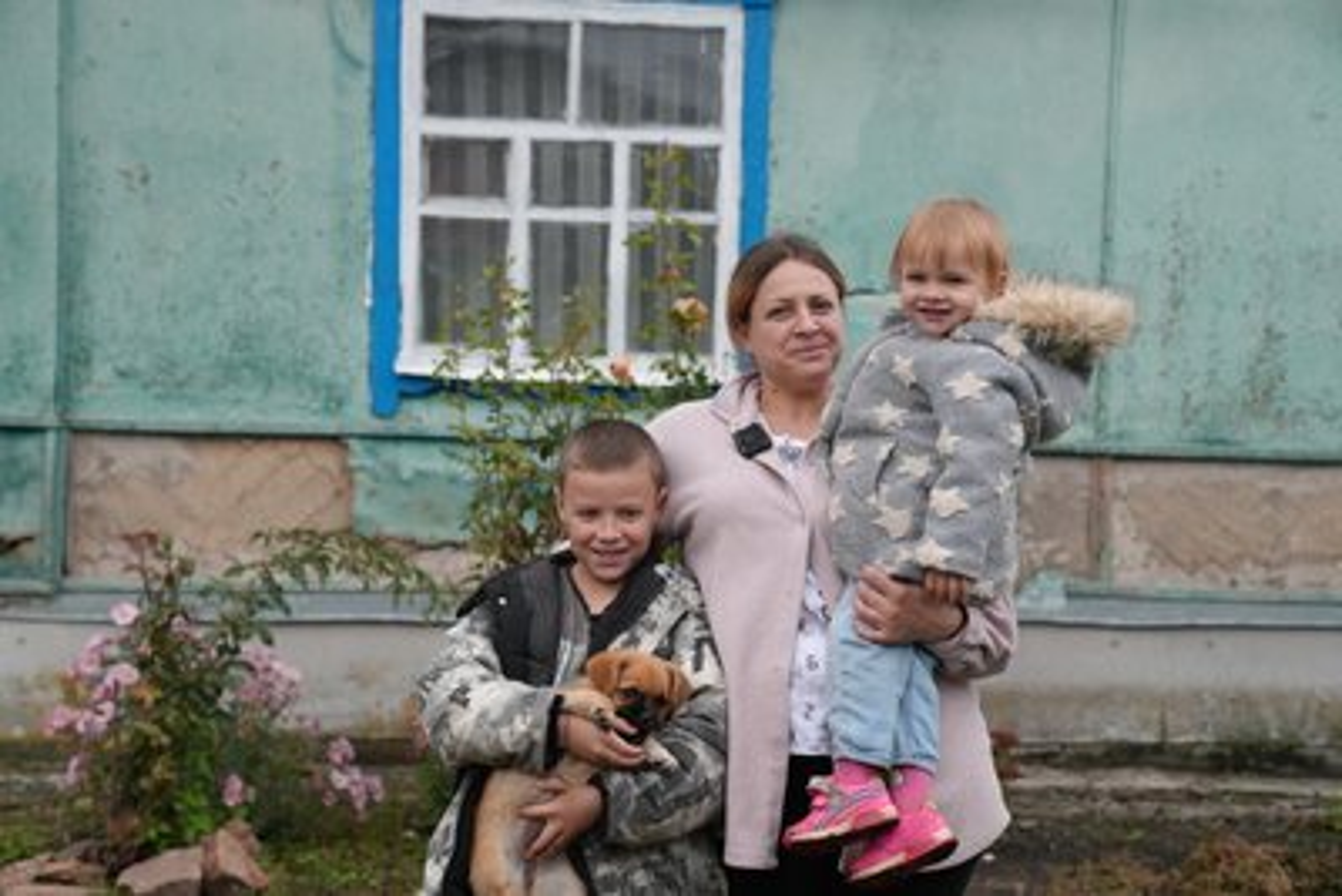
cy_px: 448
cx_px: 671
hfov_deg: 33.4
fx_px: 2237
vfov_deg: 22.6
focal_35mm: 60
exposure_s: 1/160
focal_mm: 60
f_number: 4
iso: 800
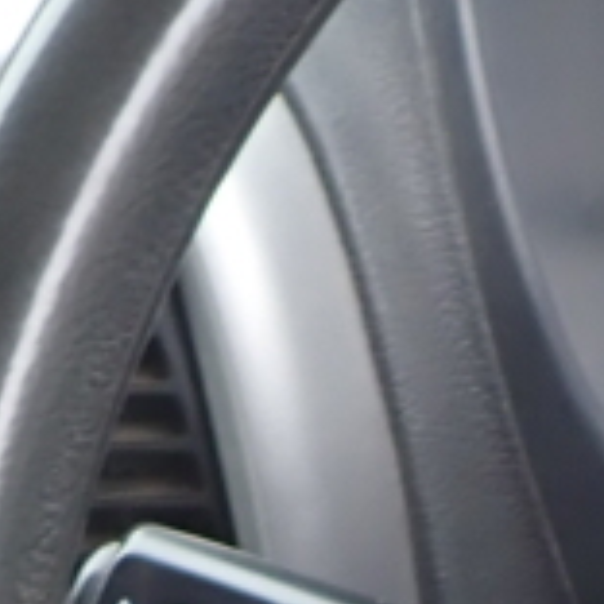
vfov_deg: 9.4
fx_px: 3573
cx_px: 1119
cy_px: 848
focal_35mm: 181
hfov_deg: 9.2
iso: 100
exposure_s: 1/60
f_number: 2.8
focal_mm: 4.5
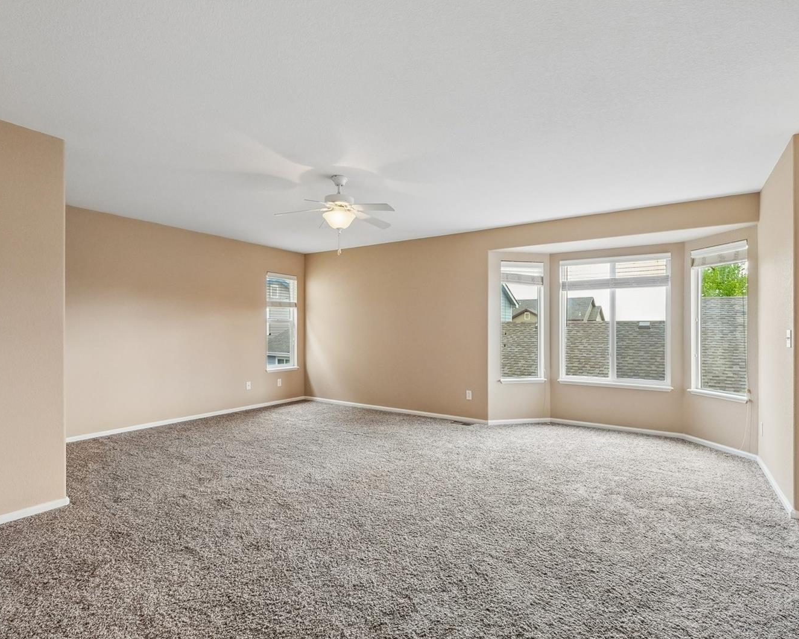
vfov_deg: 77.0
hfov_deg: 89.6
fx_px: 402
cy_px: 319
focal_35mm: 17
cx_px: 417
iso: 640
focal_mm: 10
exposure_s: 1/25
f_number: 9
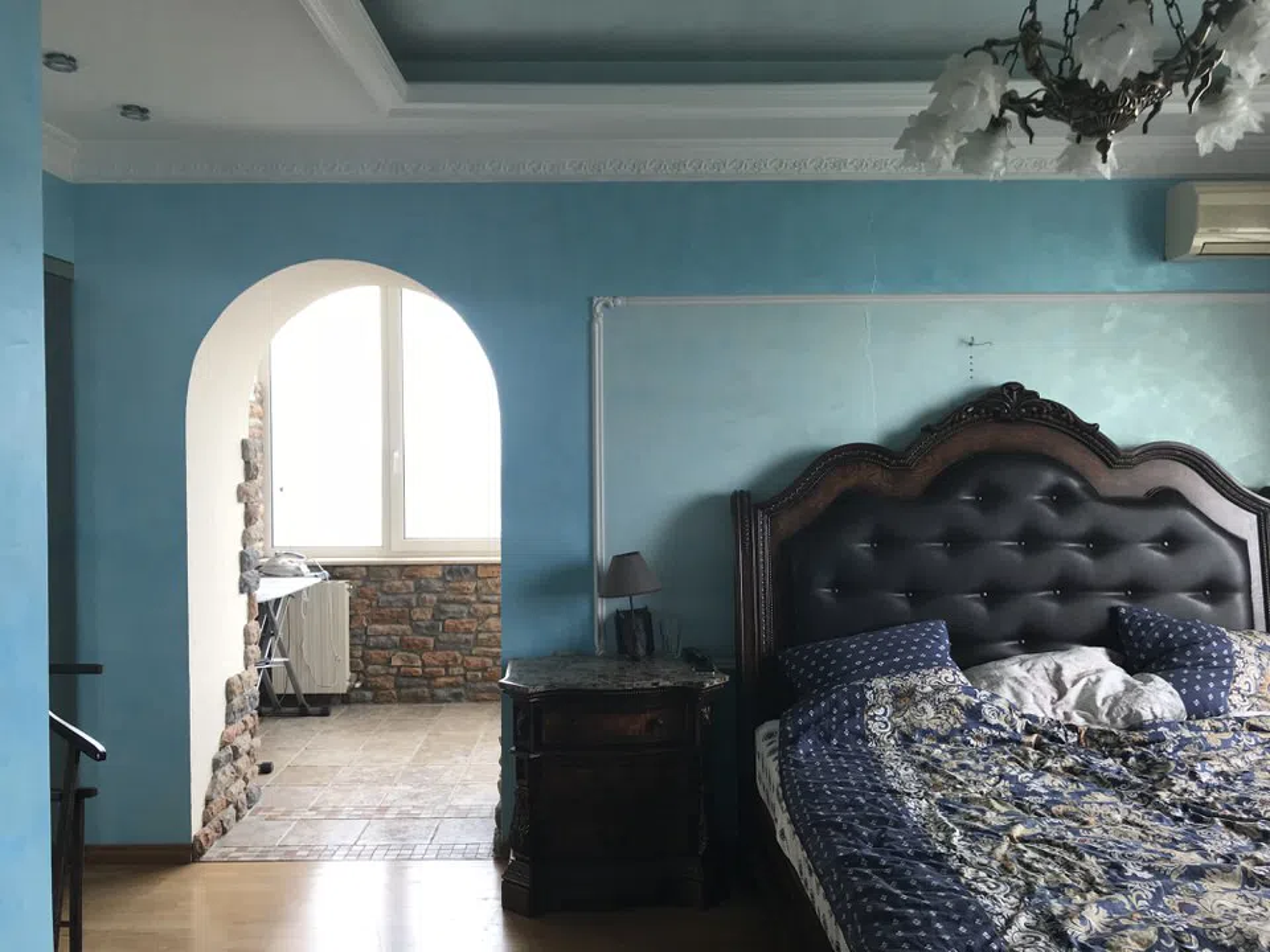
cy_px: 476
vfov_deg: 49.7
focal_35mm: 28
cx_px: 635
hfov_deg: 63.4
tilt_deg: -0.2
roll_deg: +0.4
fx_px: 1027
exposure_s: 1/50
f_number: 1.8
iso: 25
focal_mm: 3.99
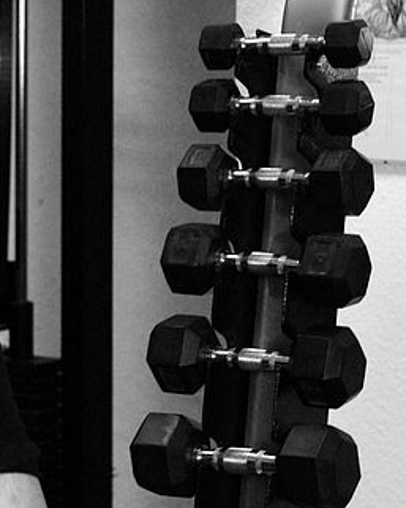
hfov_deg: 9.3
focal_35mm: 164
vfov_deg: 11.7
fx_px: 2462
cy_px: 111
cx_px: -139
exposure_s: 1/250
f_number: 3.5
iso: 3600
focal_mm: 52
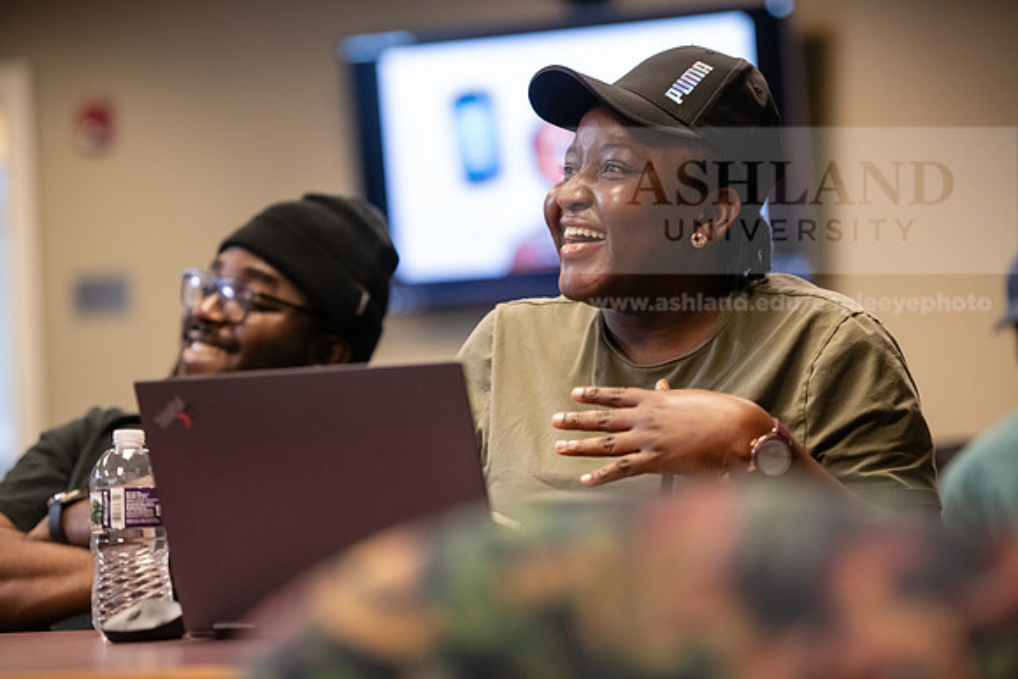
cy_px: 340
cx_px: 509
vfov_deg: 10.6
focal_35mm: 130
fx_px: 3677
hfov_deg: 15.8
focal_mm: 130
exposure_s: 1/250
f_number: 2.8
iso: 2500
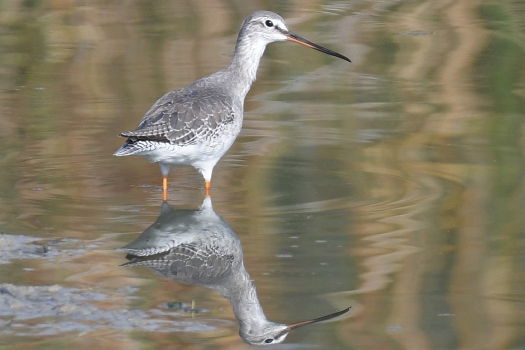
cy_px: 175
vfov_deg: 1.8
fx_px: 10937
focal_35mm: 750
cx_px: 262
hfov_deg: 2.7
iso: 320
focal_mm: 500
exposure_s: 1/640
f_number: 7.1
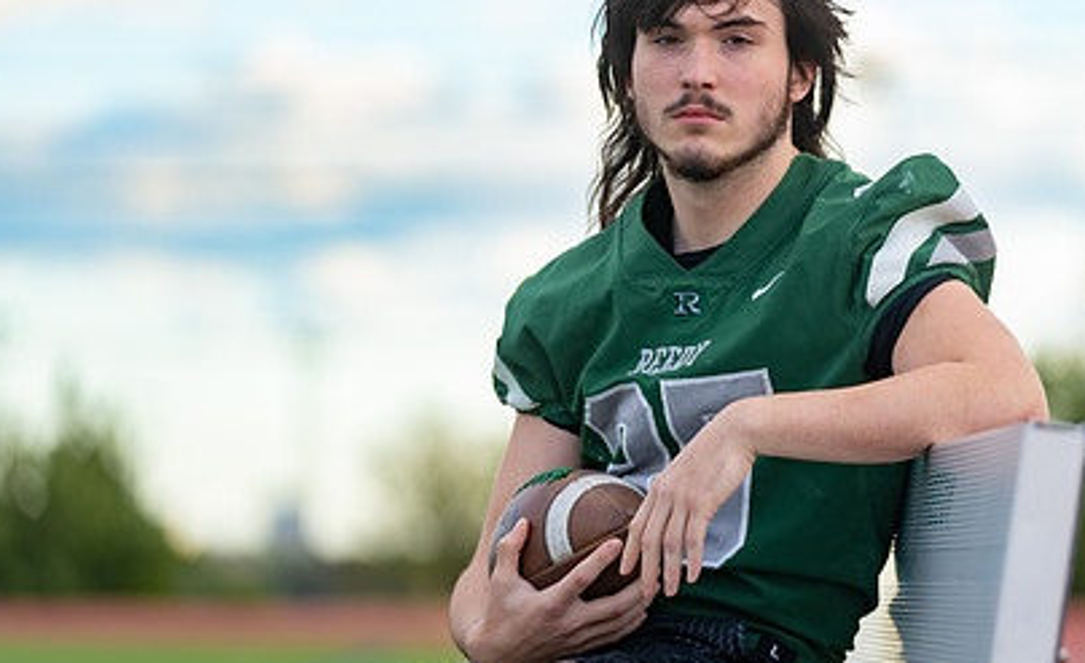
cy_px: 307
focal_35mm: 260
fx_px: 7641
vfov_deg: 5.0
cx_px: 703
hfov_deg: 8.1
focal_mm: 167
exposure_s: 1/400
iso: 125
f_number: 2.8
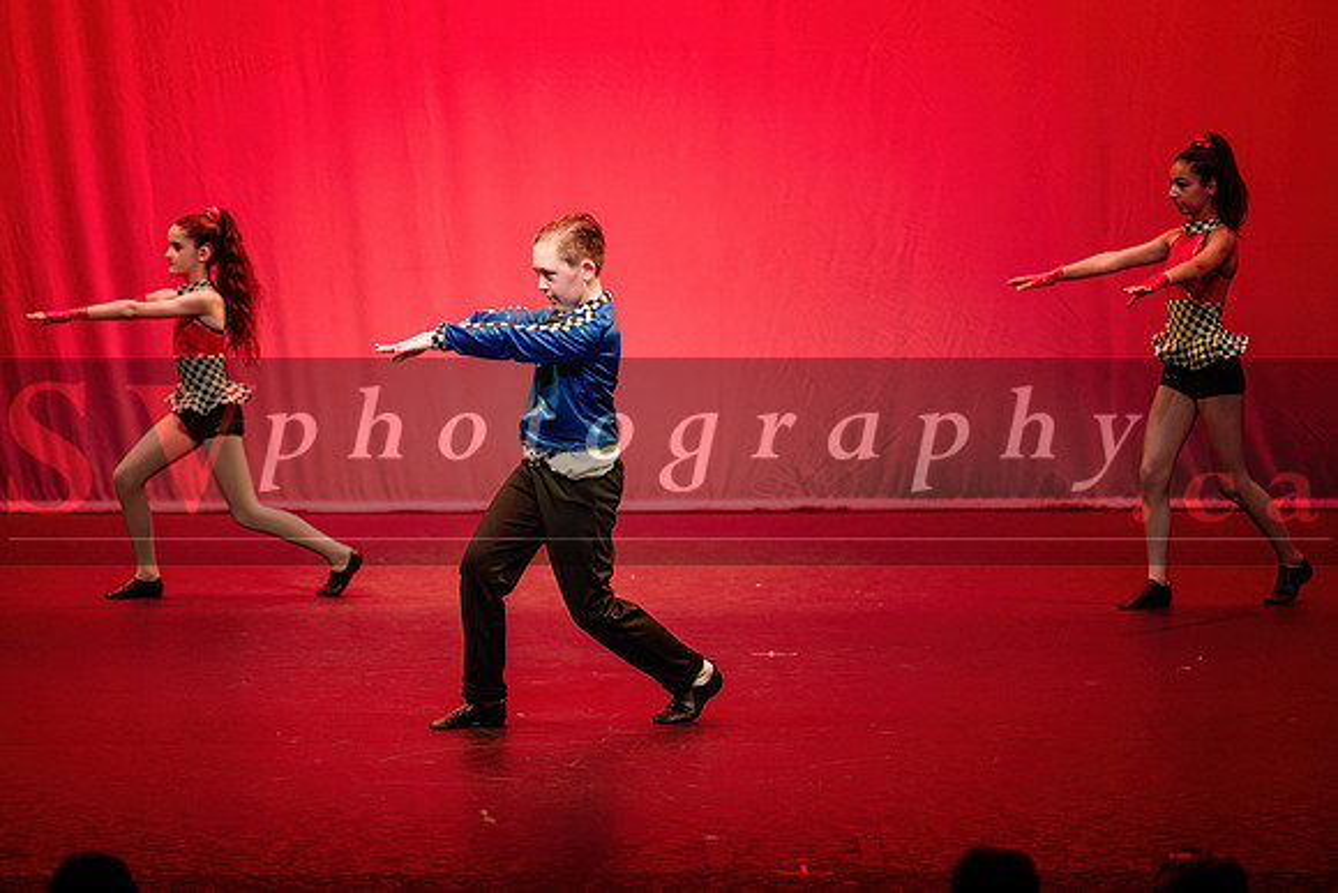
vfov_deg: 8.7
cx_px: 637
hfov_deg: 13.0
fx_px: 5882
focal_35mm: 158
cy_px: 475
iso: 1250
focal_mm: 145
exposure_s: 1/320
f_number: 2.8
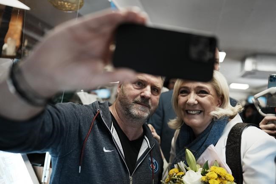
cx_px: 138
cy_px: 92
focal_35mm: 24
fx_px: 184
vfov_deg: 53.1
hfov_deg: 73.8
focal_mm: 24
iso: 1600
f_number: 1.4
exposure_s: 1/1250
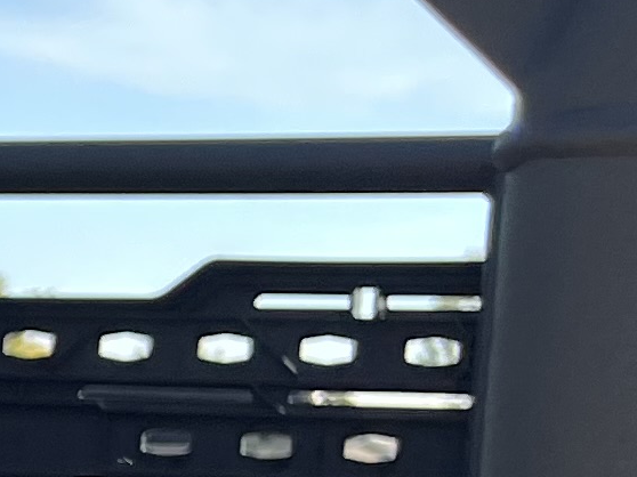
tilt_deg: -5.5
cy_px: 815
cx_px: -1190
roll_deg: -1.7
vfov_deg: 7.7
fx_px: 3458
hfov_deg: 8.9
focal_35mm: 188
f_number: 1.6
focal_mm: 5.1
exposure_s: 1/527
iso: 50
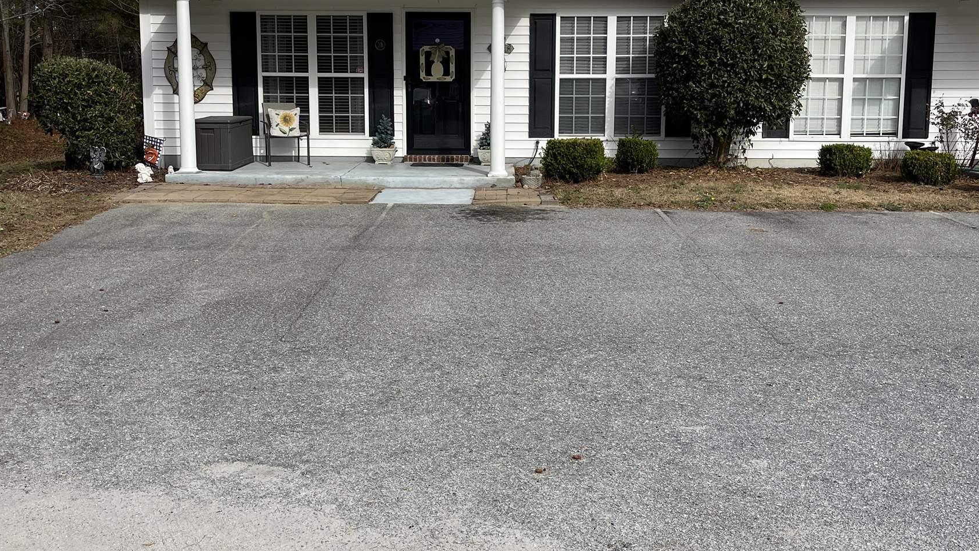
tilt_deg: -7.2
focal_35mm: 37
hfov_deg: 54.0
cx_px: 487
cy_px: 203
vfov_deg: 31.8
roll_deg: -0.2
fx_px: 960
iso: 32
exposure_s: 1/3448
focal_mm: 5.1
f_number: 1.6
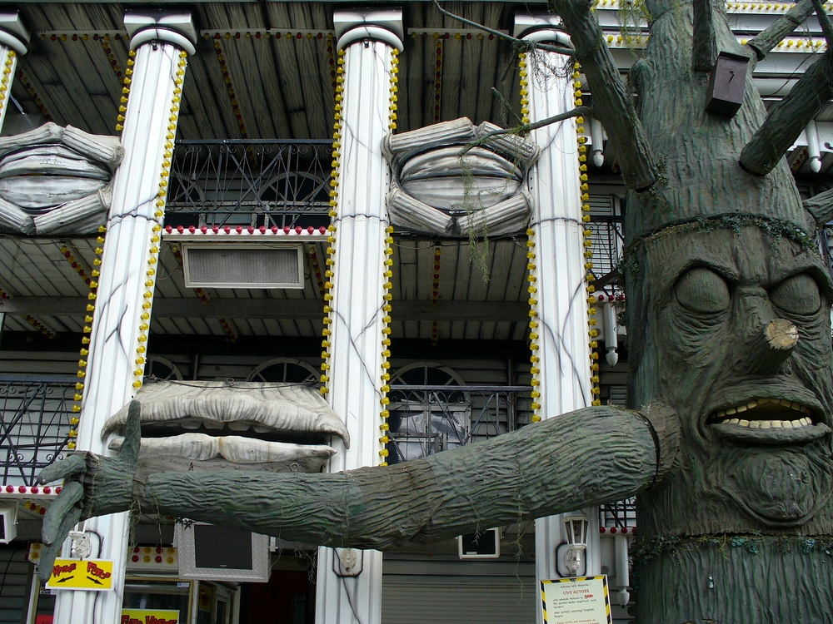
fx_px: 890
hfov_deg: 50.1
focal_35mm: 37
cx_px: 416
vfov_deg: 38.7
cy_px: 312
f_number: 2.8
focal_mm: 6.1
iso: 80
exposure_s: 1/320
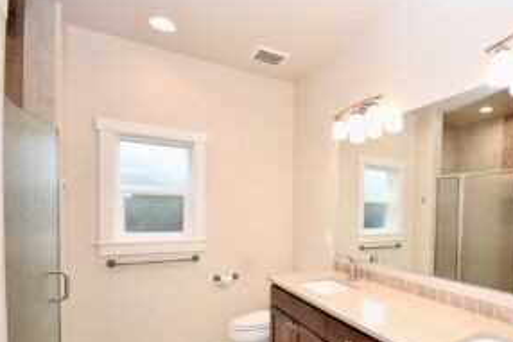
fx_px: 299
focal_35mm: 21
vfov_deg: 58.7
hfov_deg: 78.0
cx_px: 350
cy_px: 218
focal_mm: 10
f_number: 5
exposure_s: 1/100
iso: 400
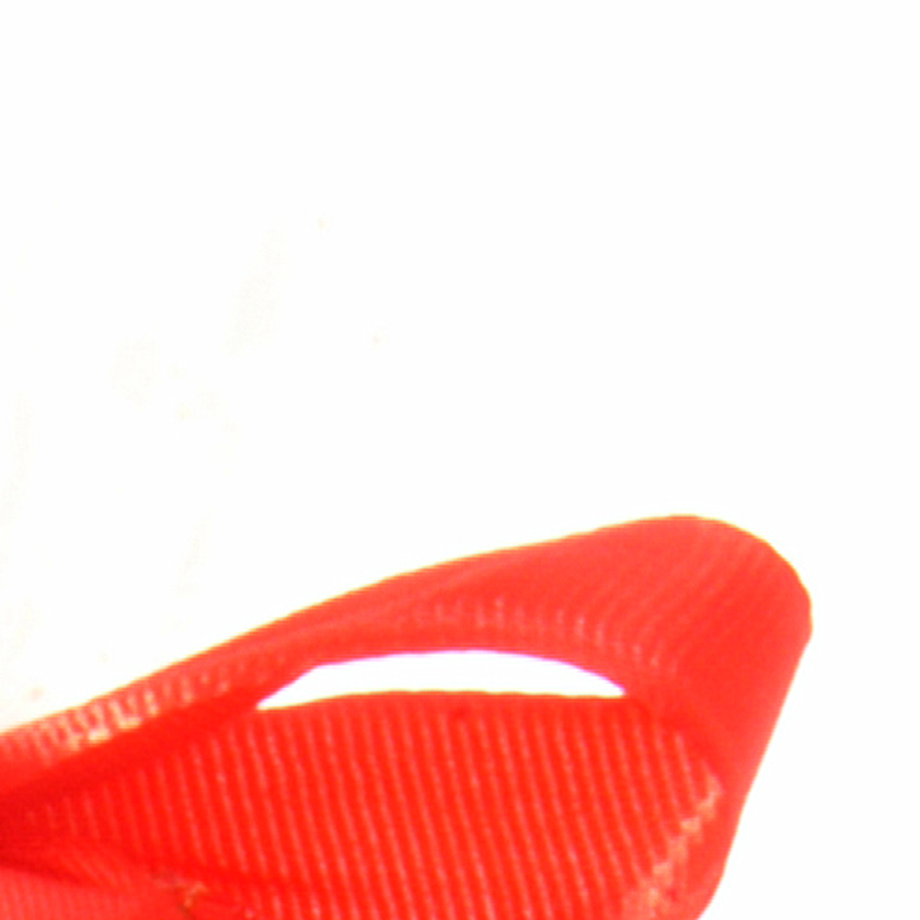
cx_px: -545
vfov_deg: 3.6
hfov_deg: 3.7
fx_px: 14182
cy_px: 3245
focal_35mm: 472
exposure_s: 1/30
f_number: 11
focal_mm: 43
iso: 100
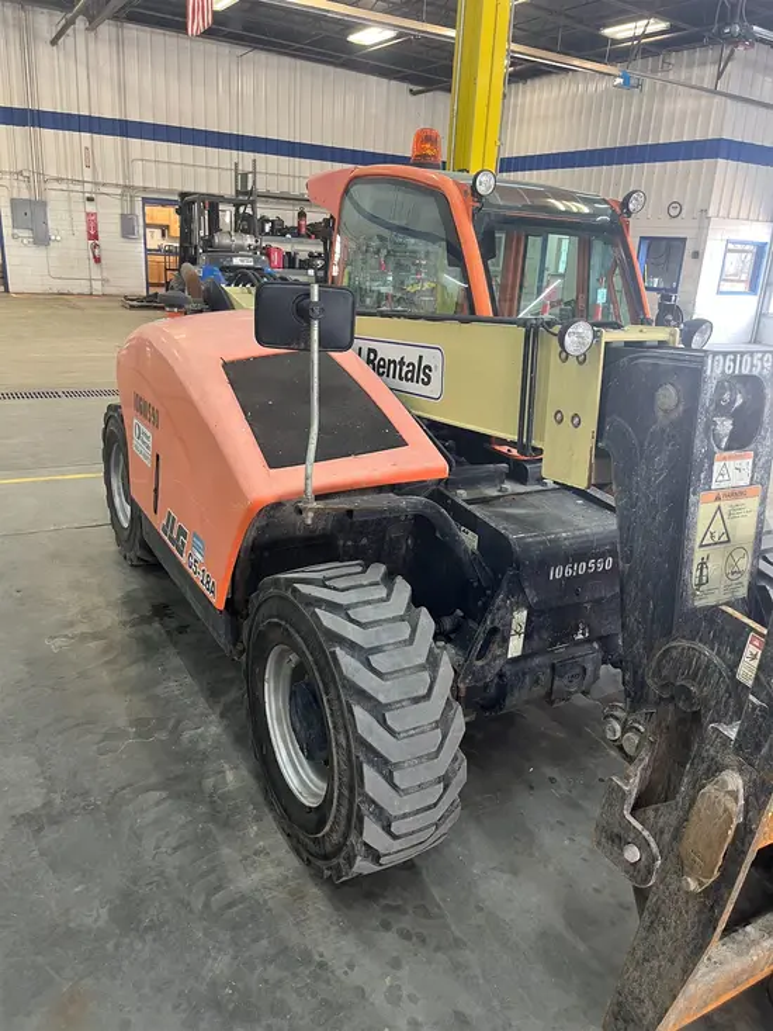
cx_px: 386
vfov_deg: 67.3
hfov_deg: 53.1
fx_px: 774
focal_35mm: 26
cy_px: 516
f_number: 1.6
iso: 125
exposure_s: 1/60
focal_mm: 5.1
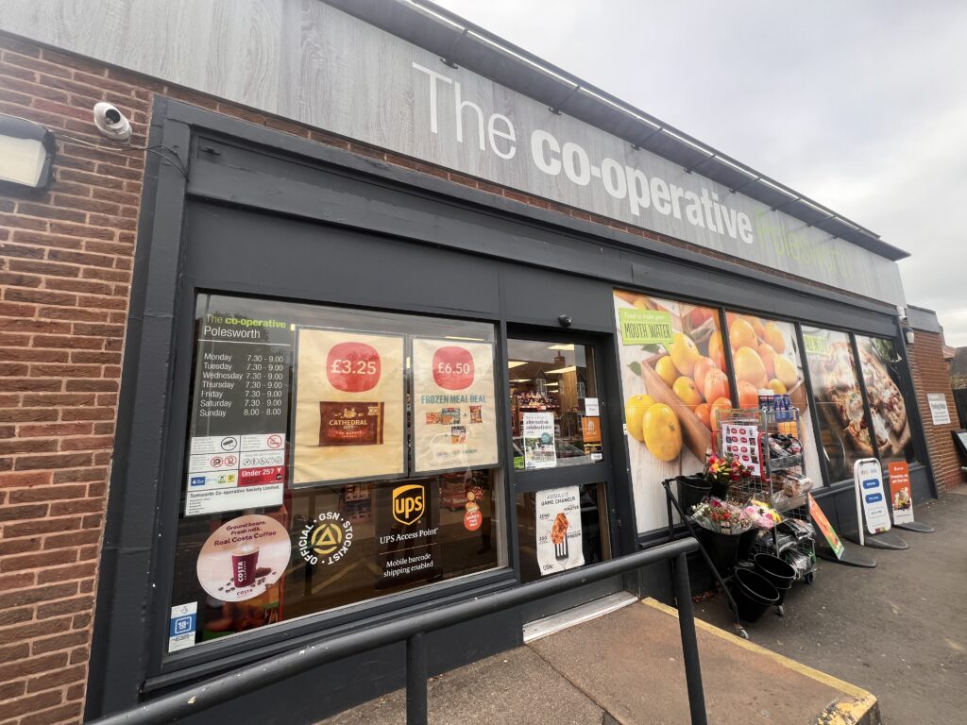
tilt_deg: +9.5
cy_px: 362
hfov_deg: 106.2
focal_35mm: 13
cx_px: 484
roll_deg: +2.3
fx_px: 363
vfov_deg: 89.9
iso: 32
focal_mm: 1.57
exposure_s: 1/129
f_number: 1.8
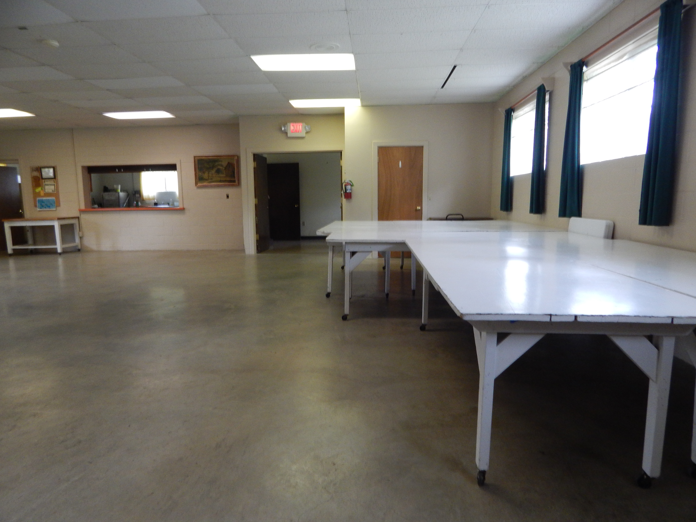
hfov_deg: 76.4
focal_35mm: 22
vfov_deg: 61.1
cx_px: 348
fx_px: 442
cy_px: 261
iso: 250
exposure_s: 1/30
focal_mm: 4
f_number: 3
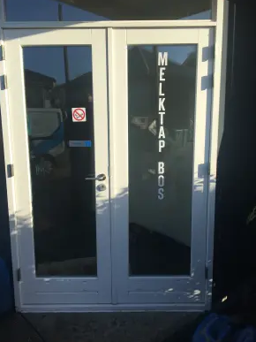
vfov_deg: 60.0
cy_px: 171
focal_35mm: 30
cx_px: 129
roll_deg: +0.8
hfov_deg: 46.8
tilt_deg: -10.4
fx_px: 296
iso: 25
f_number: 2.2
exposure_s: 1/1261
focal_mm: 4.15
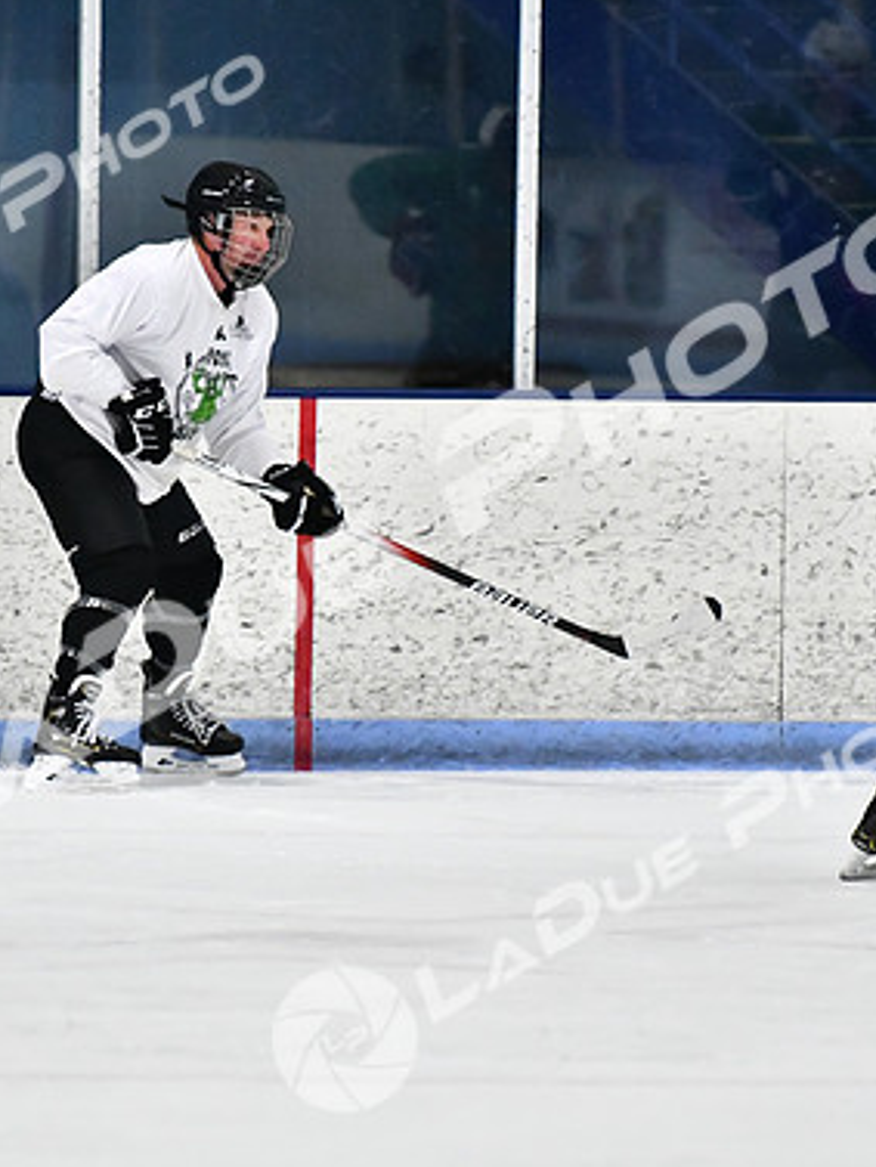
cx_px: 266
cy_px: 584
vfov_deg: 4.7
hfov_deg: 3.5
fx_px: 14231
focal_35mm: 422
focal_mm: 190
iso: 6400
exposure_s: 1/1600
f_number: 2.8
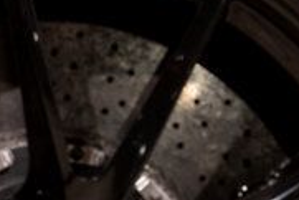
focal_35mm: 396
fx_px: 3292
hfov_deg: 5.2
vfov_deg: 3.5
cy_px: 315
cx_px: 23
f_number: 11
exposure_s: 1/50
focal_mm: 70
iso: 320
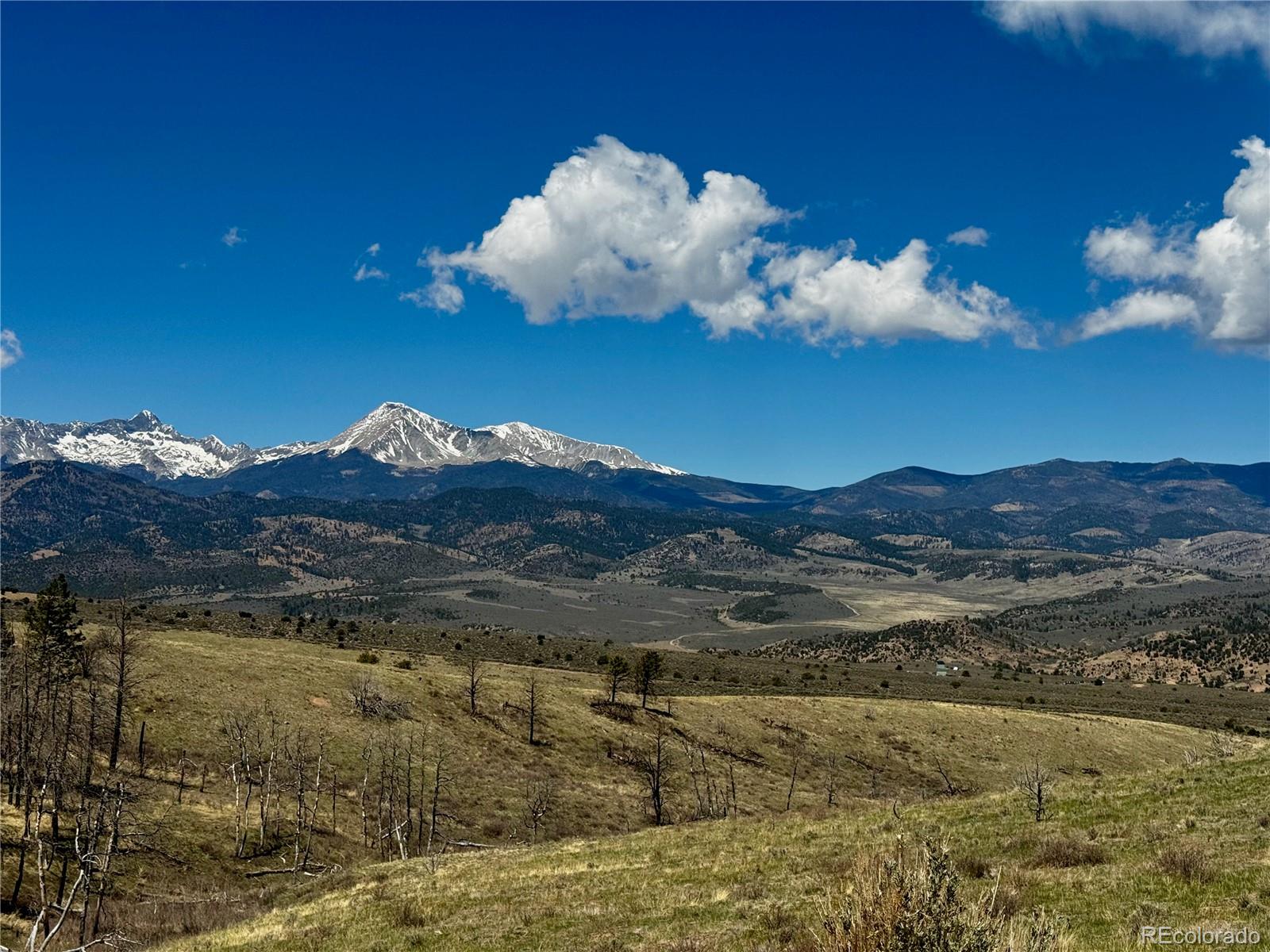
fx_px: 1761
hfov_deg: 39.7
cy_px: 476
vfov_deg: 30.3
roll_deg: -1.1
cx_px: 635
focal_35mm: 48
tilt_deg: +1.7
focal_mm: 6.76
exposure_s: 1/7092
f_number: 1.78
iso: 64
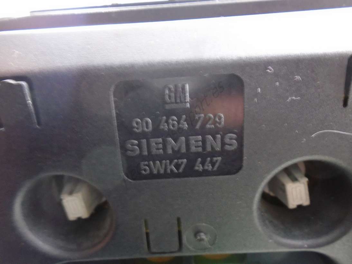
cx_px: 176
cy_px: 132
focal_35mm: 26
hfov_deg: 67.3
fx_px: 264
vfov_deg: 53.0
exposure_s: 1/8
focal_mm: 4.6
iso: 400
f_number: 3.2
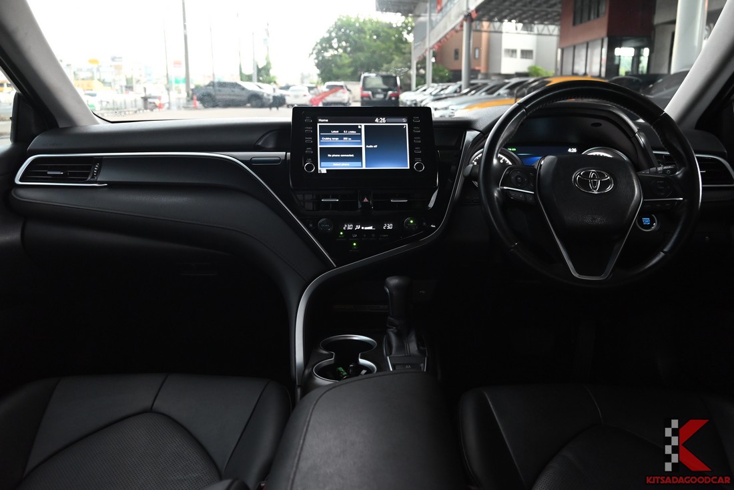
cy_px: 245
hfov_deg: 59.5
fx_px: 642
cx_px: 367
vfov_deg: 41.7
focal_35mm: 32
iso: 2200
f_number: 5.6
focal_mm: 31.5
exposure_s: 1/30
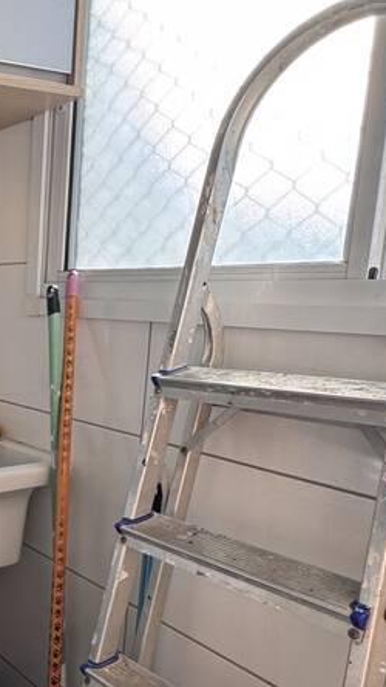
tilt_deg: -8.8
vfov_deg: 53.7
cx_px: -127
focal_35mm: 37
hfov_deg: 26.6
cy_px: 411
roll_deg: -0.1
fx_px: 674
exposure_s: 1/223
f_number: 2.2
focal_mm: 2.22
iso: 40
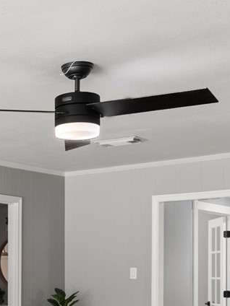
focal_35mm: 69
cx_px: -41
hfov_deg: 20.1
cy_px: 303
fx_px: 611
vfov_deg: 26.7
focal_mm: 14
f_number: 2.8
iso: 100
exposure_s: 1/20
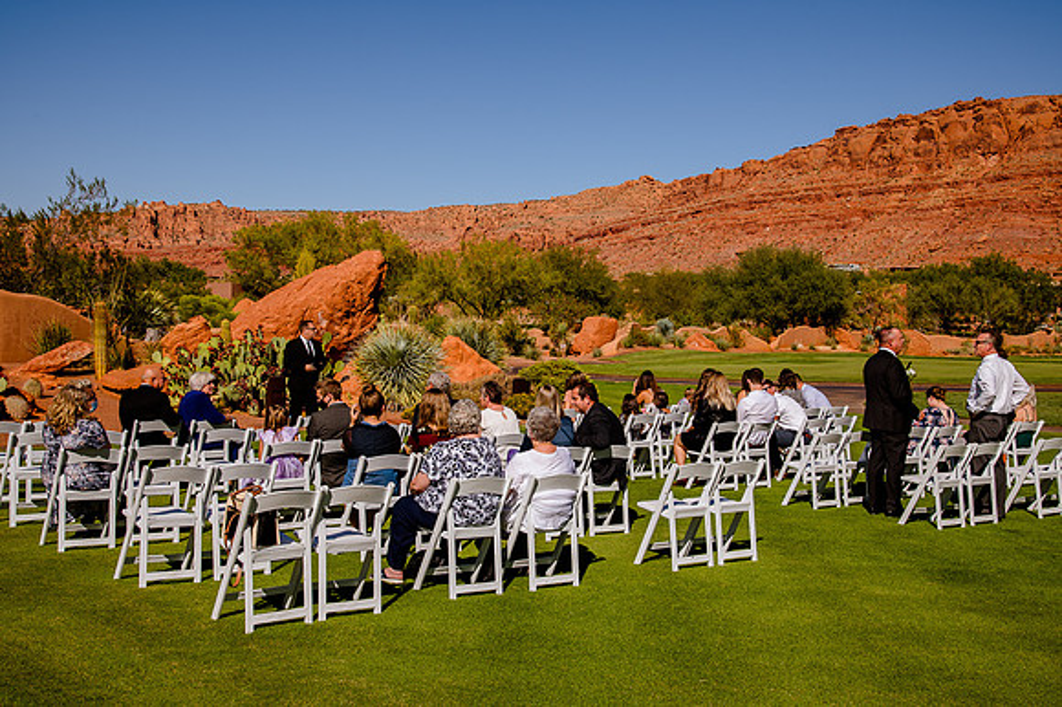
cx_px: 531
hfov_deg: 48.5
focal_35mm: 40
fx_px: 1179
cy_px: 354
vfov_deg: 33.4
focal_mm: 40
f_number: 11
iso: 125
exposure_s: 1/320
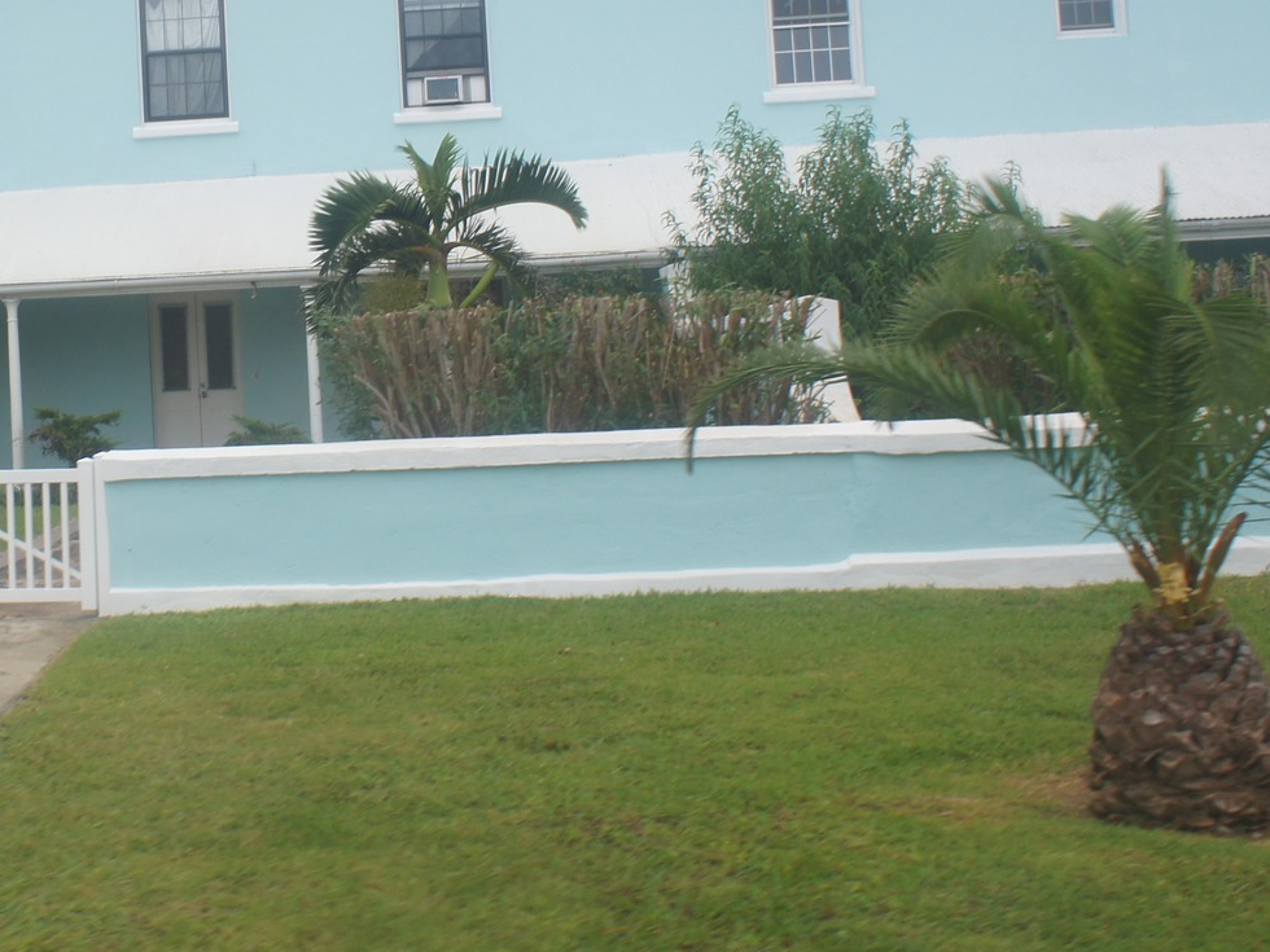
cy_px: 279
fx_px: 1908
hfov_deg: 35.2
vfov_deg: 27.8
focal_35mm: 52
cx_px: 184
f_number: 5.6
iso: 200
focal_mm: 16
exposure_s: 1/320
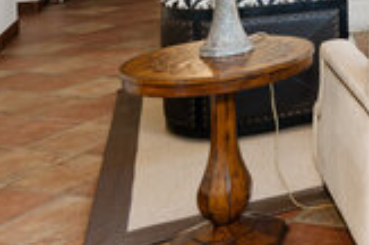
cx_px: 586
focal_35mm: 63
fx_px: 644
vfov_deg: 19.2
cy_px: -108
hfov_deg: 23.7
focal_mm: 16
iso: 250
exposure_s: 1/5
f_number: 8
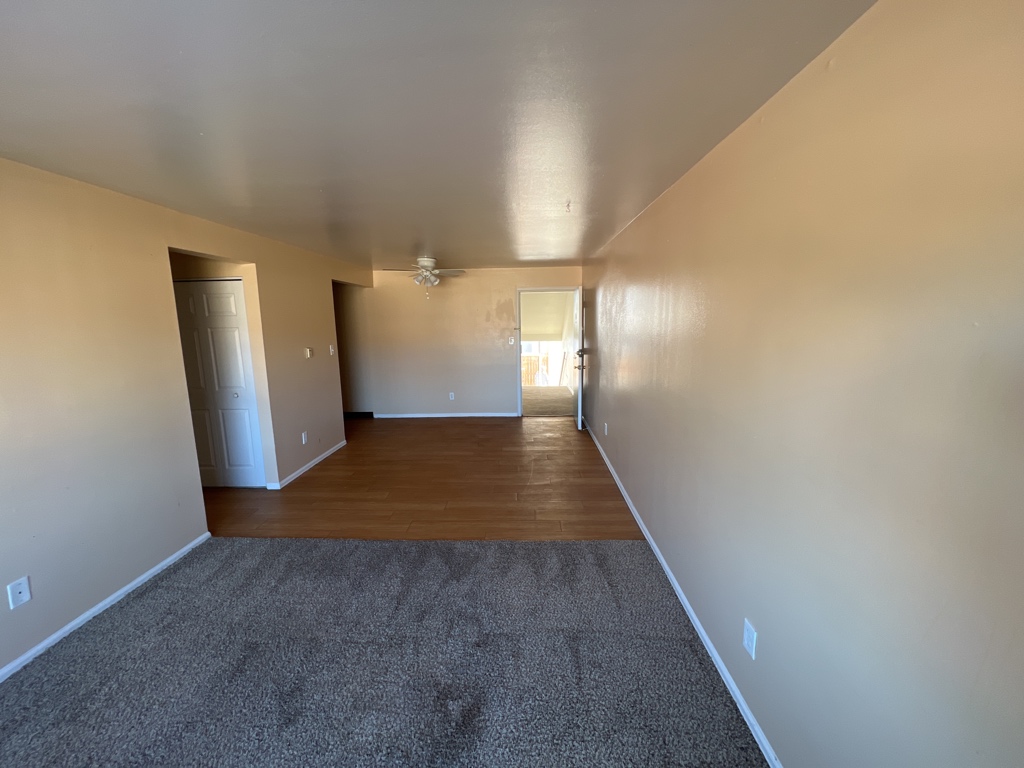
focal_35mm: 13
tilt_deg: -9.8
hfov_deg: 106.2
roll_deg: +1.7
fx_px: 385
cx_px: 512
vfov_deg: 89.9
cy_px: 384
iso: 64
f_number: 1.8
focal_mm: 1.57
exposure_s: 1/31
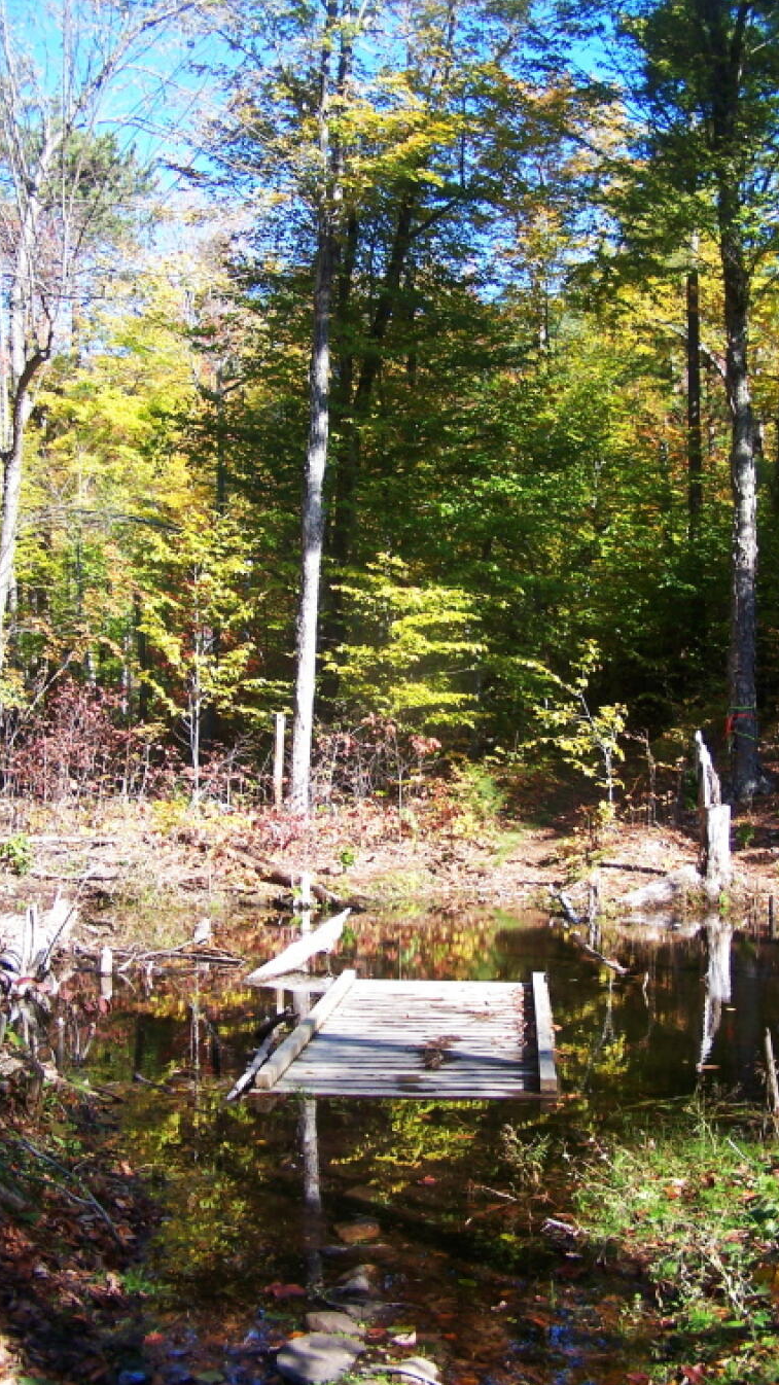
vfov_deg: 48.4
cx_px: 425
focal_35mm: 42
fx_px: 1543
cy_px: 692
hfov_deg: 28.3
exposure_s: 1/320
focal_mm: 6.3
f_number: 2.8
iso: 80
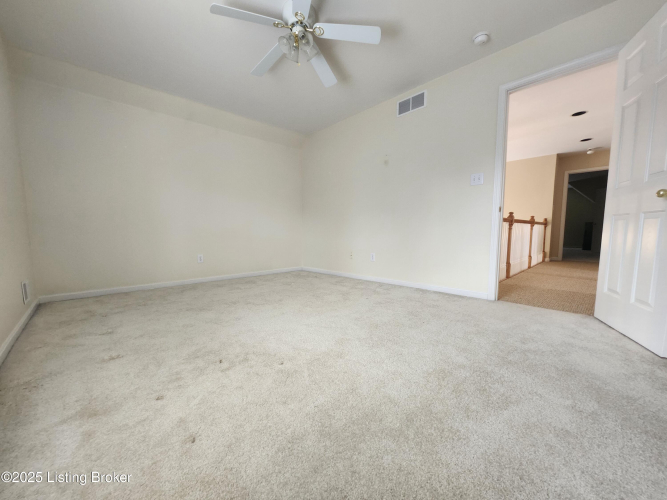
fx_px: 250
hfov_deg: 106.2
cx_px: 334
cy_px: 250
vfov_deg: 89.9
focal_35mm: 13
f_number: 2.2
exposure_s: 1/30
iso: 320
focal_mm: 1.74
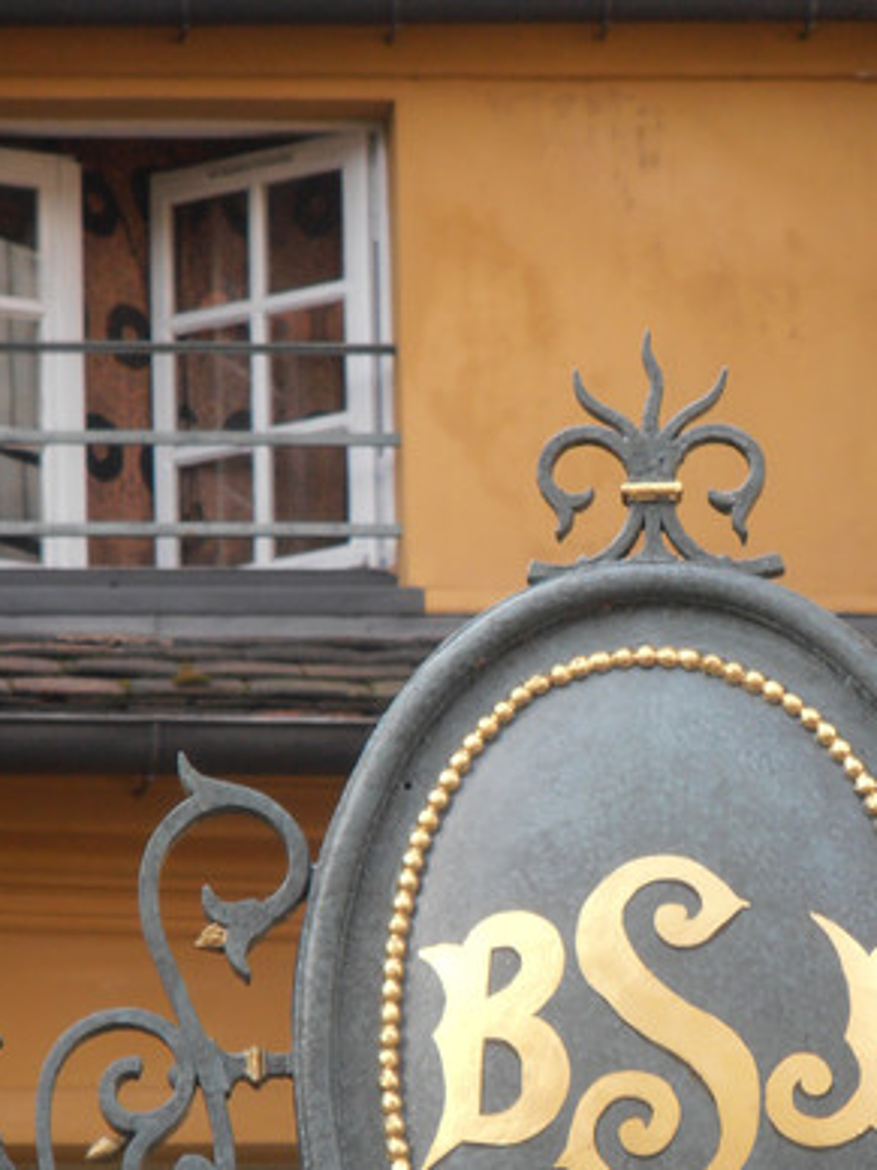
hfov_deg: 3.8
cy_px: 941
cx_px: 684
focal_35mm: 396
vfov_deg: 5.0
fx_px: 13377
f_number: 5.7
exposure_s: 1/60
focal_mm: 42.54
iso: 125
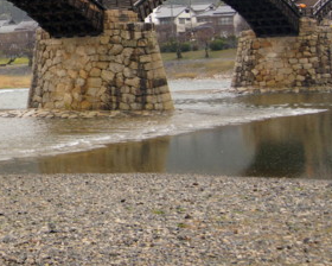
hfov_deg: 20.0
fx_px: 884
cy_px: 37
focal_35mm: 90
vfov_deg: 16.9
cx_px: -60
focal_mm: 26
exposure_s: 1/160
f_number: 5.6
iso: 400
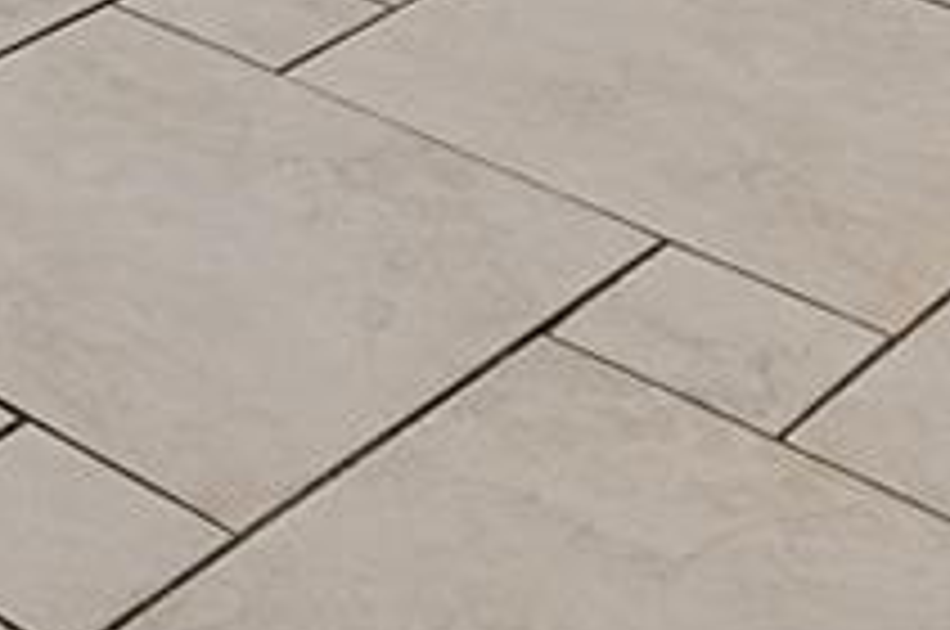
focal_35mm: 114
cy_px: -1296
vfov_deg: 9.3
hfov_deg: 16.2
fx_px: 3004
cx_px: -522
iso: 250
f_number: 6.3
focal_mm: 10
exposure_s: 1/30
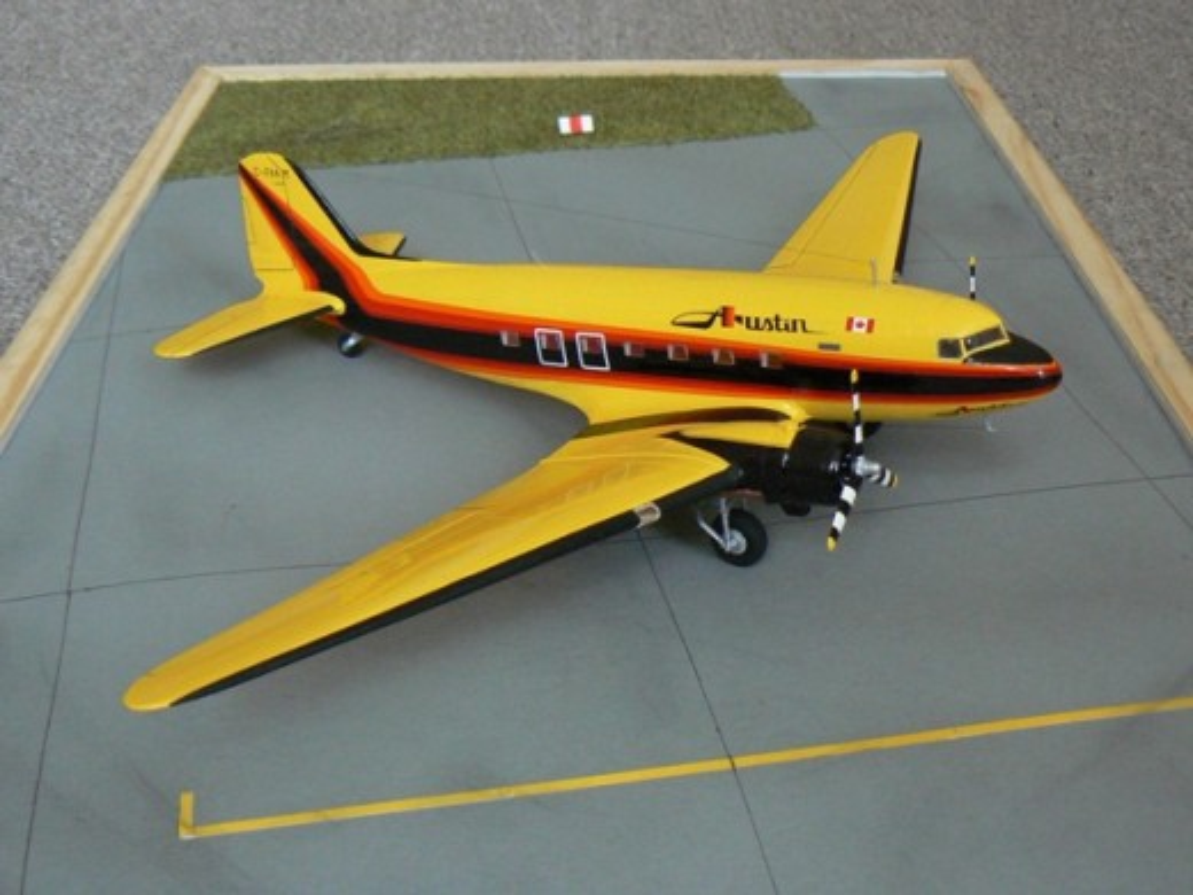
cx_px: 596
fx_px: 1551
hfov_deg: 42.1
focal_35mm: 45
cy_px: 448
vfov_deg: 32.2
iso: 200
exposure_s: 1/6
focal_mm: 6.2
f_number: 2.8
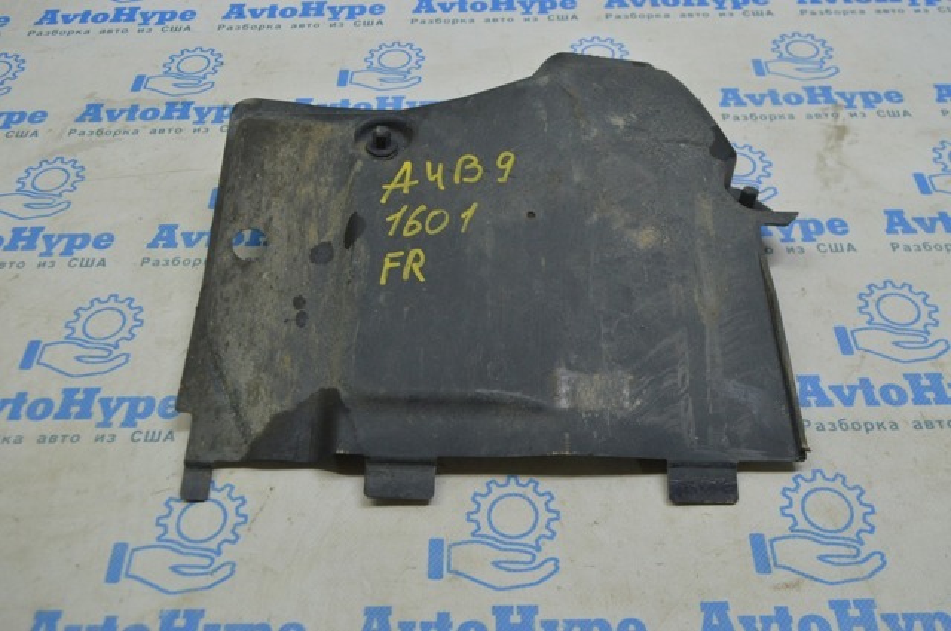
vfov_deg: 36.8
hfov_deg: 53.2
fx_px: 950
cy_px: 316
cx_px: 476
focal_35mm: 36
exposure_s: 1/40
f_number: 5.6
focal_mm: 24
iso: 400
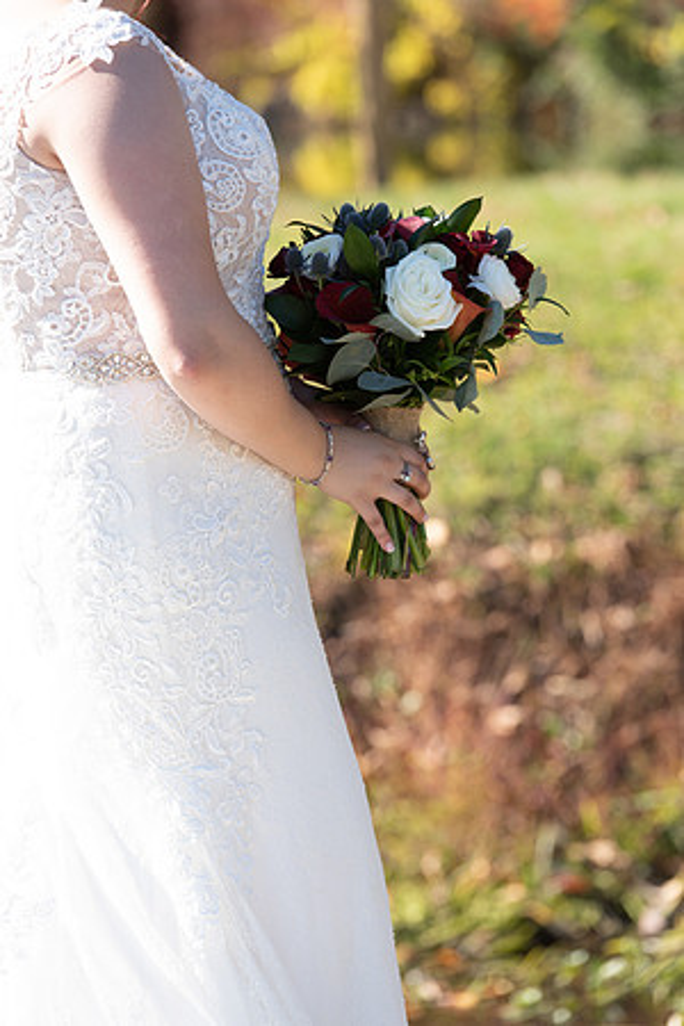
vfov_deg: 11.7
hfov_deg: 7.8
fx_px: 4987
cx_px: 342
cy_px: 513
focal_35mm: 175
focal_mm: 175
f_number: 5.6
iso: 100
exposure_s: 1/160
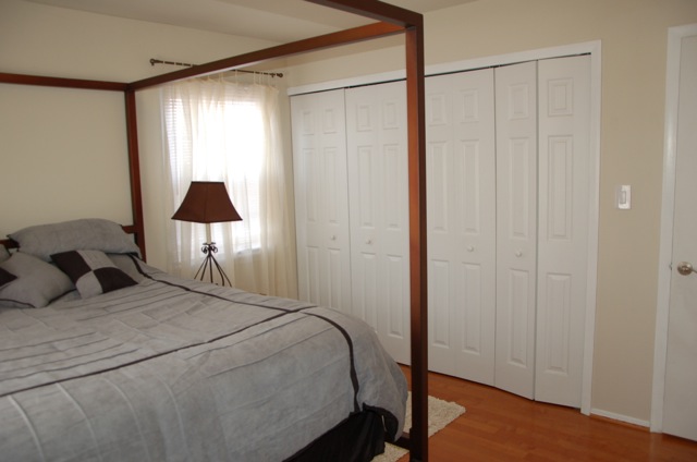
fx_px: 522
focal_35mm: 27
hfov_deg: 67.5
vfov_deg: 47.7
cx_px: 348
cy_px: 231
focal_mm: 18
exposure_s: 1/80
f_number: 3.8
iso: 400
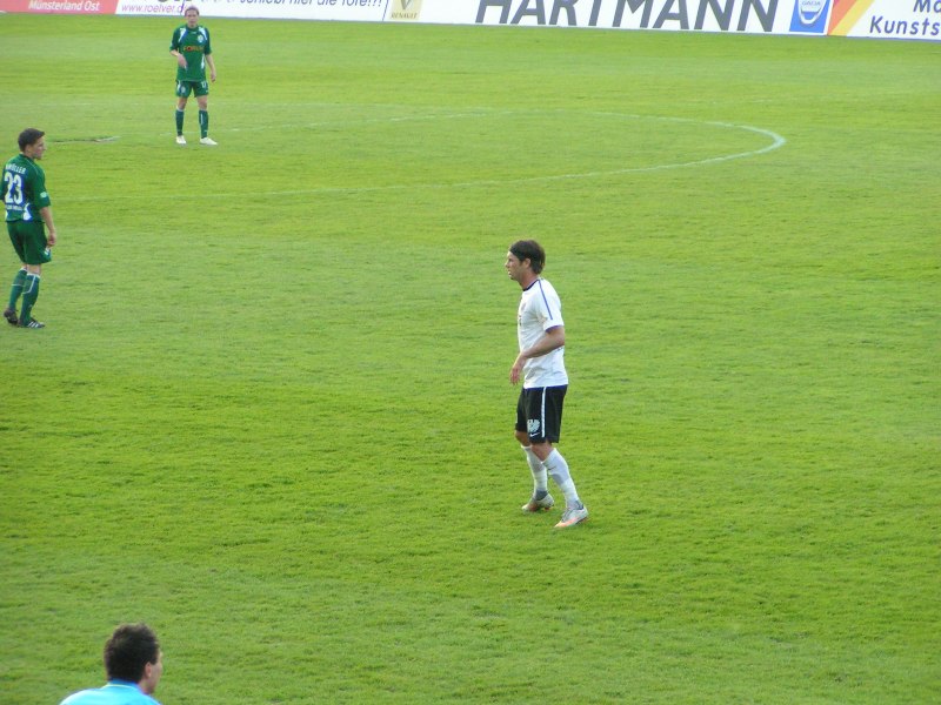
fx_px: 5600
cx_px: 470
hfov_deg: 9.6
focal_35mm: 206
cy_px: 352
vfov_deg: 7.2
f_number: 3.5
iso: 200
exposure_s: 1/200
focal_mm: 31.5
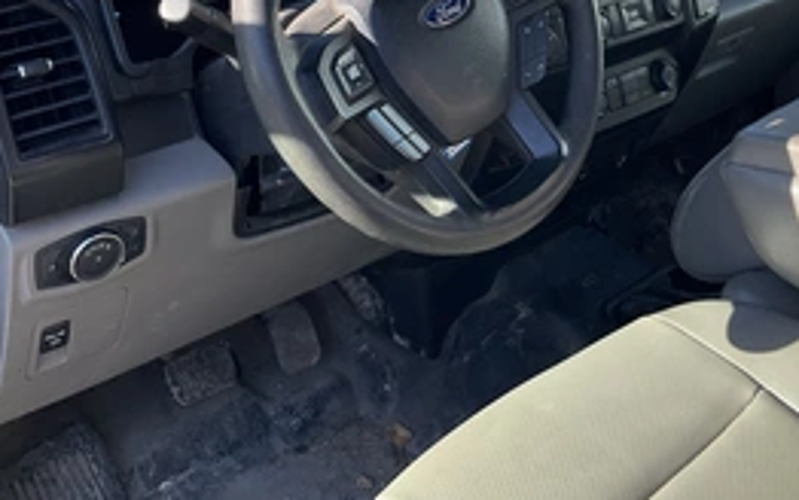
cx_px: 460
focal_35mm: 47
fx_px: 1024
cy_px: 64
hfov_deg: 42.5
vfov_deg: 26.6
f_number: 1.8
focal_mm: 3
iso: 25
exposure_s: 1/358
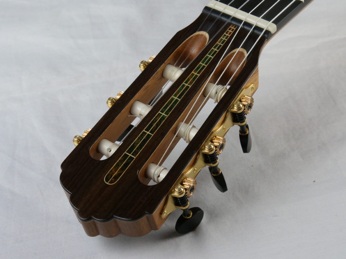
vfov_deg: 13.7
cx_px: 173
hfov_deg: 18.2
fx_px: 1079
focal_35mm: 108
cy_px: 130
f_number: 11
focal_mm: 54
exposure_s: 1/125
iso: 1600
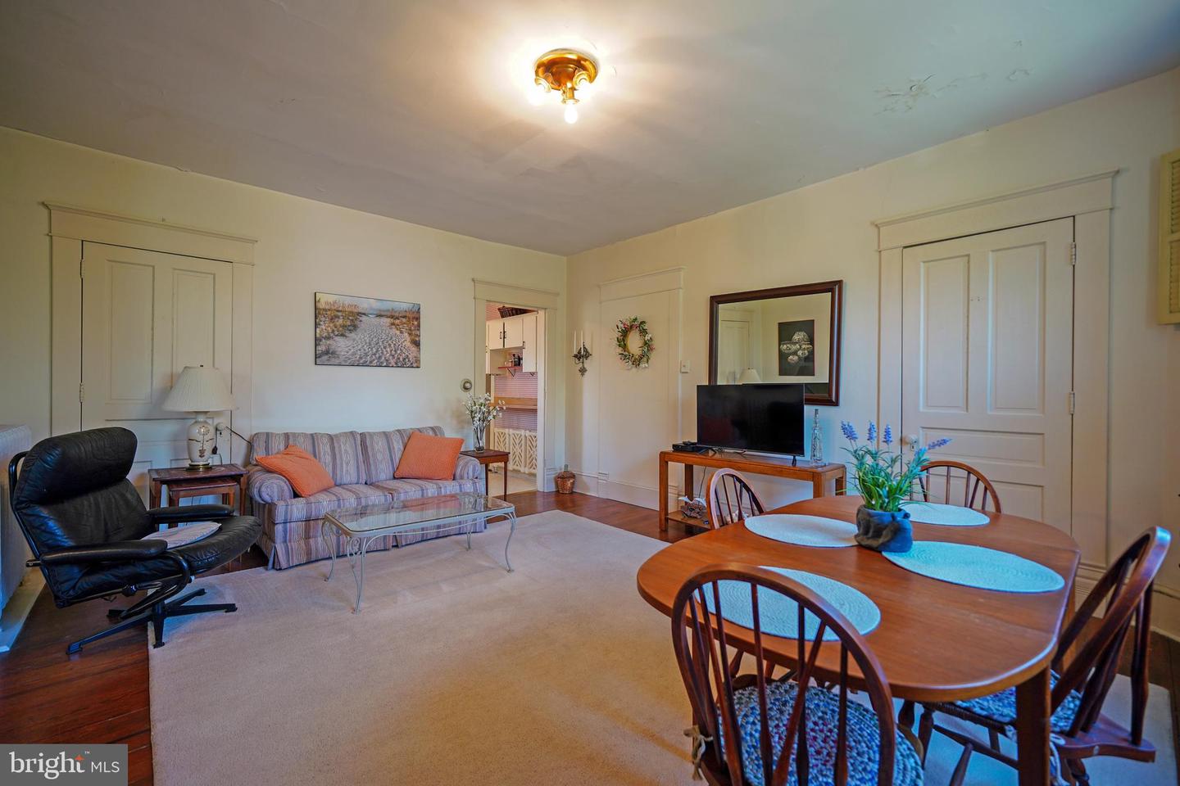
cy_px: 393
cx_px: 590
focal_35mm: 15
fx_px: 492
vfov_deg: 77.3
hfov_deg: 100.4
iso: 200
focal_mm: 10
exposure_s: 1/30
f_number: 2.8
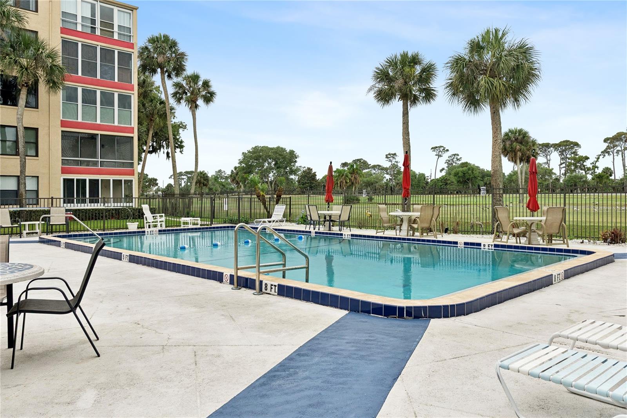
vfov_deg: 47.9
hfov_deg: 67.4
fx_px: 470
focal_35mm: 27
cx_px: 314
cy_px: 209
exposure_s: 1/160
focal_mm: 18
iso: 250
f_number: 6.3
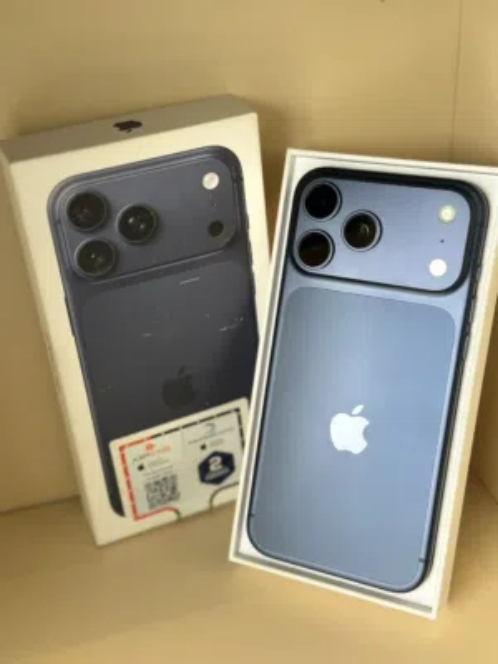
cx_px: 249
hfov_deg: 30.3
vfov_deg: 39.7
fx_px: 921
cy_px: 332
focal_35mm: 48
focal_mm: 6.86
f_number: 1.78
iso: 80
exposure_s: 1/439
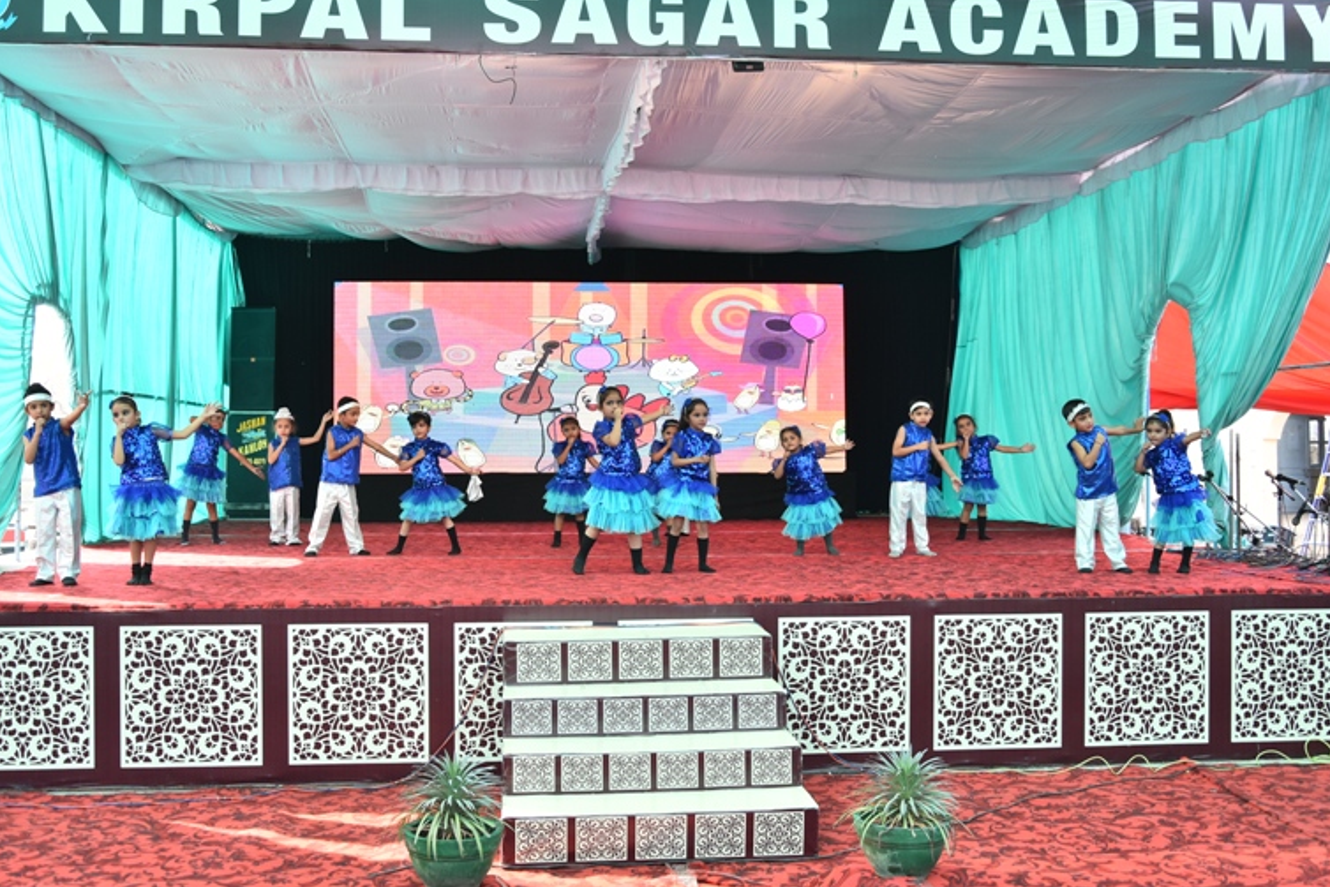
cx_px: 642
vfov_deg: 37.9
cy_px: 426
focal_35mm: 35
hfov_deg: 54.4
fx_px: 1293
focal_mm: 22
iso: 400
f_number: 4.5
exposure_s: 1/250
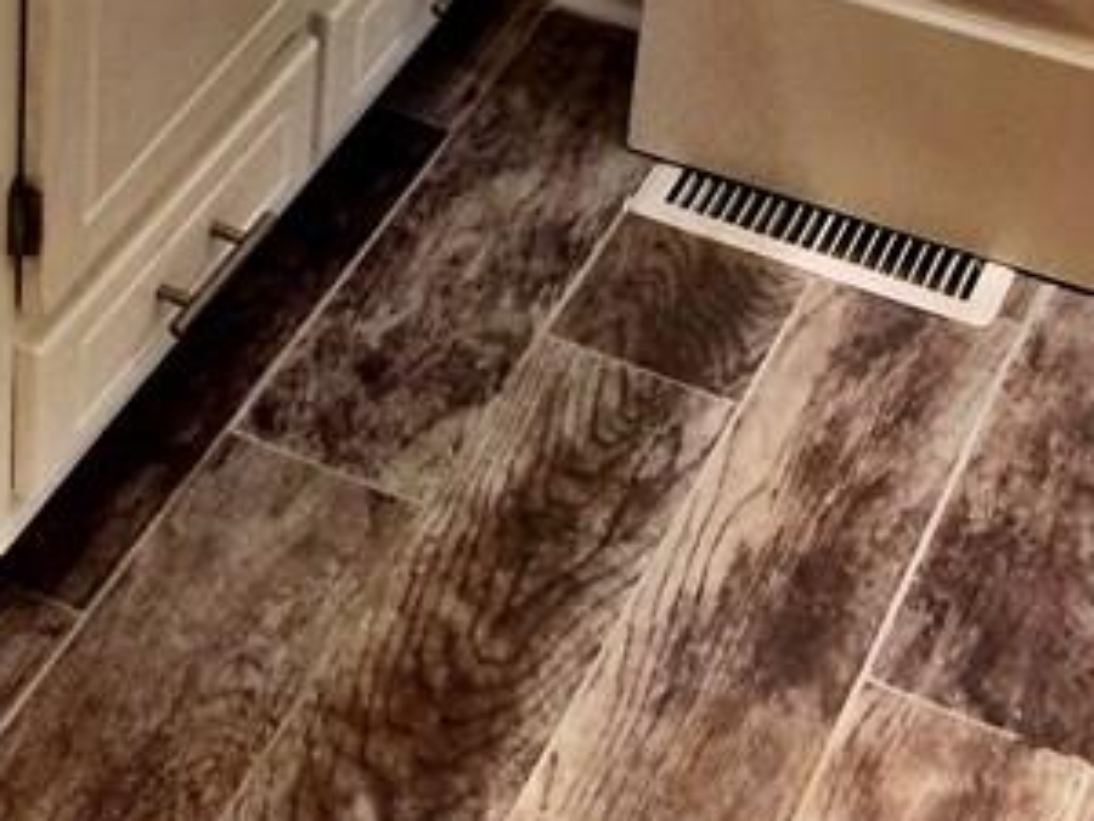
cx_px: 248
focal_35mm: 99
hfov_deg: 19.7
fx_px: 3129
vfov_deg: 14.3
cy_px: -241
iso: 50
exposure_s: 1/30
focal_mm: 4.15
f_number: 2.2
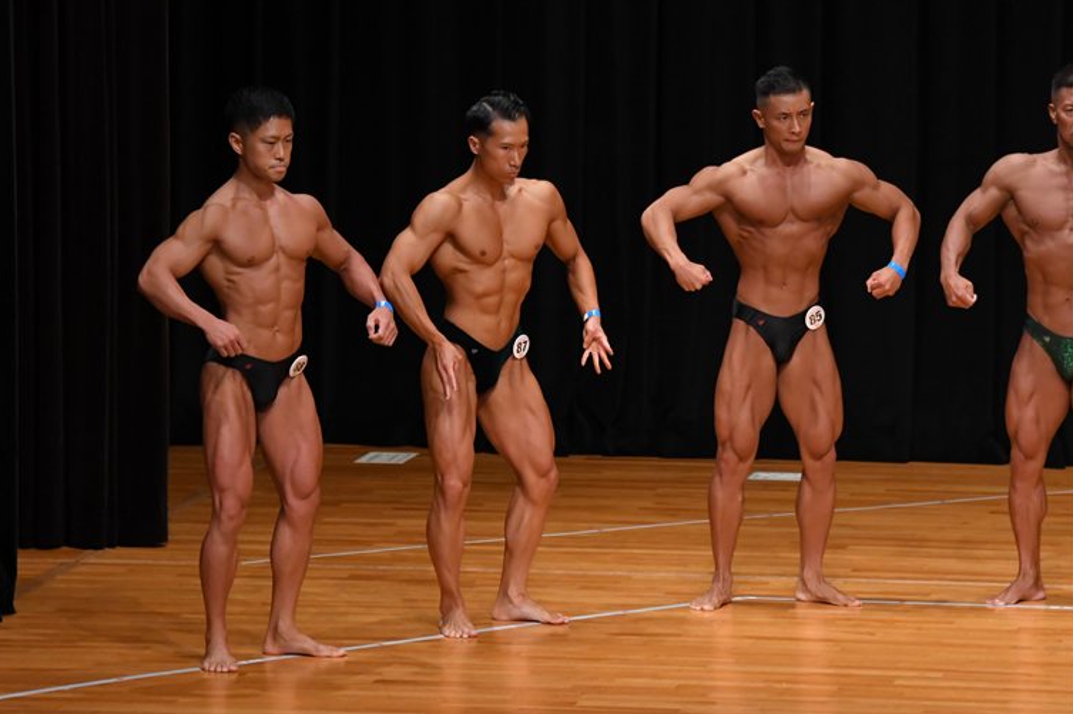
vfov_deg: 5.6
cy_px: 351
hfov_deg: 8.3
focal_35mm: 247
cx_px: 524
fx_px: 7357
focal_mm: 160
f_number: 5.6
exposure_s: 1/400
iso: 3200
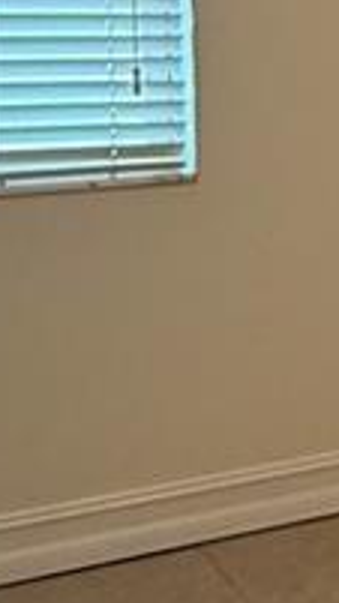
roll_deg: -1.4
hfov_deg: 11.6
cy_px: 159
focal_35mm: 91
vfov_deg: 23.2
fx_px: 1455
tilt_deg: -7.6
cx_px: 735
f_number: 2.2
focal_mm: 2.22
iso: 200
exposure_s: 1/120
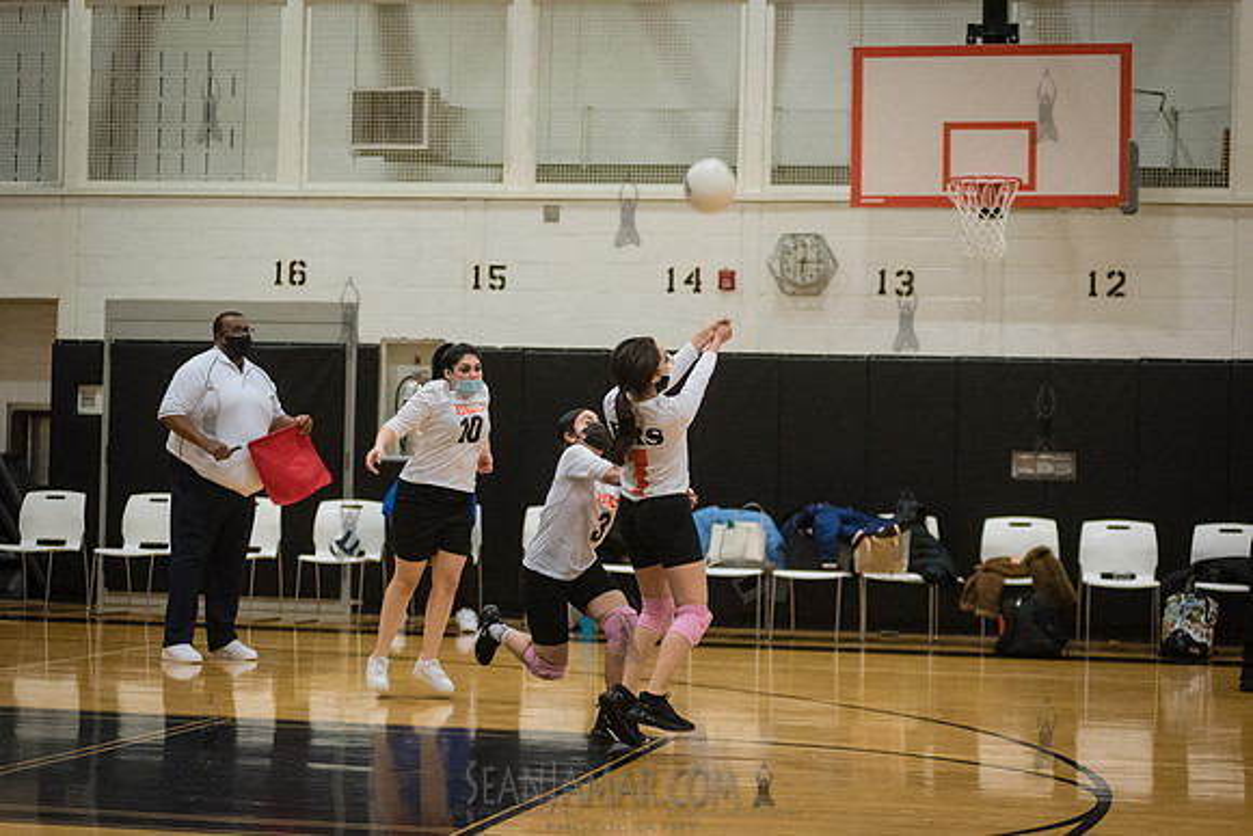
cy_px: 418
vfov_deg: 17.1
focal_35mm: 80
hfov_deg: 25.4
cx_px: 626
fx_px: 2785
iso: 5000
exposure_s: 1/400
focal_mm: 80
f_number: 3.2
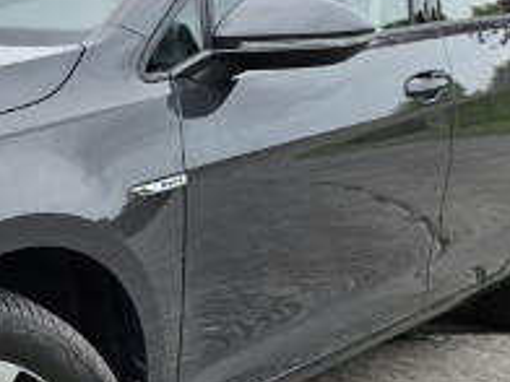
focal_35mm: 75
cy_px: 249
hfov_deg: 23.7
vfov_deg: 19.6
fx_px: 1105
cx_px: -107
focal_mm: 6.3
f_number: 1.7
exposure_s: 1/180
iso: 12
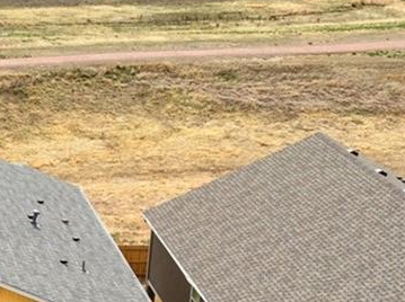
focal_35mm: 107
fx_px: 1250
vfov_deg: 13.6
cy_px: 298
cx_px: -176
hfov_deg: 16.9
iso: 100
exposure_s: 1/1600
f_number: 2.8
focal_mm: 12.29
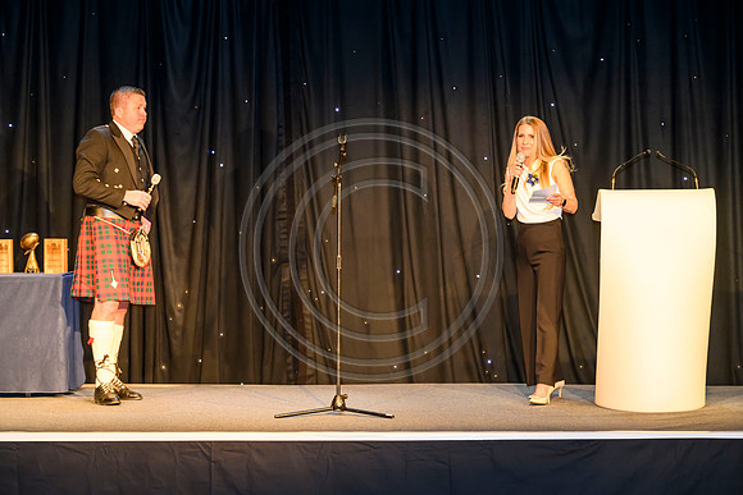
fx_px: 2002
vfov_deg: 14.1
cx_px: 372
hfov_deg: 21.0
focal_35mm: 97
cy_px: 248
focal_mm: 97
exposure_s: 1/250
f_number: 3.2
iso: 2500
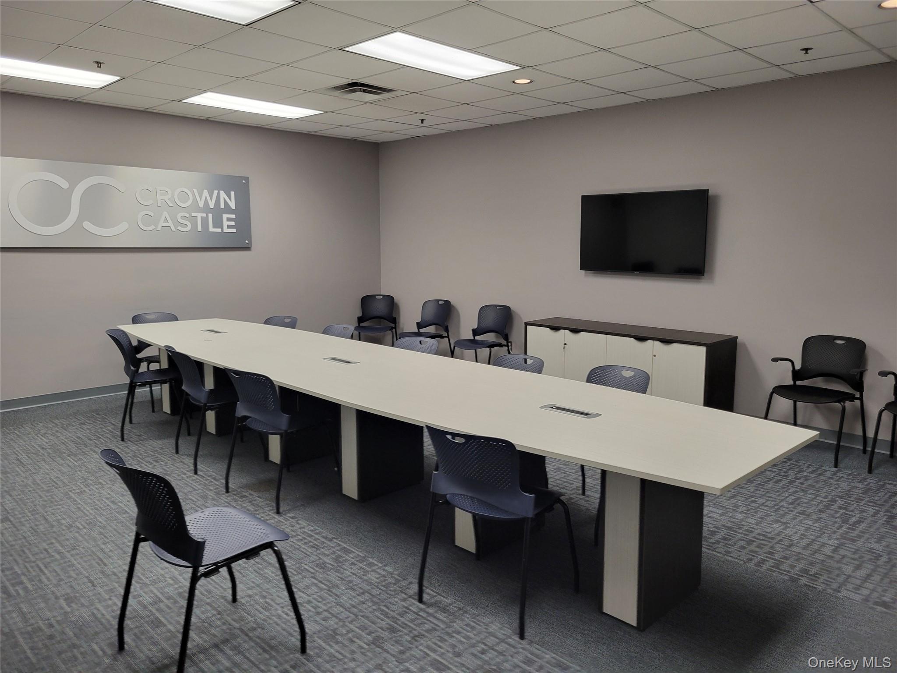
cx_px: 448
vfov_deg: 53.1
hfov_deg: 67.3
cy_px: 336
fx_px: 674
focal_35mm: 26
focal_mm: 5.4
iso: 160
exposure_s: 1/120
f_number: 1.8
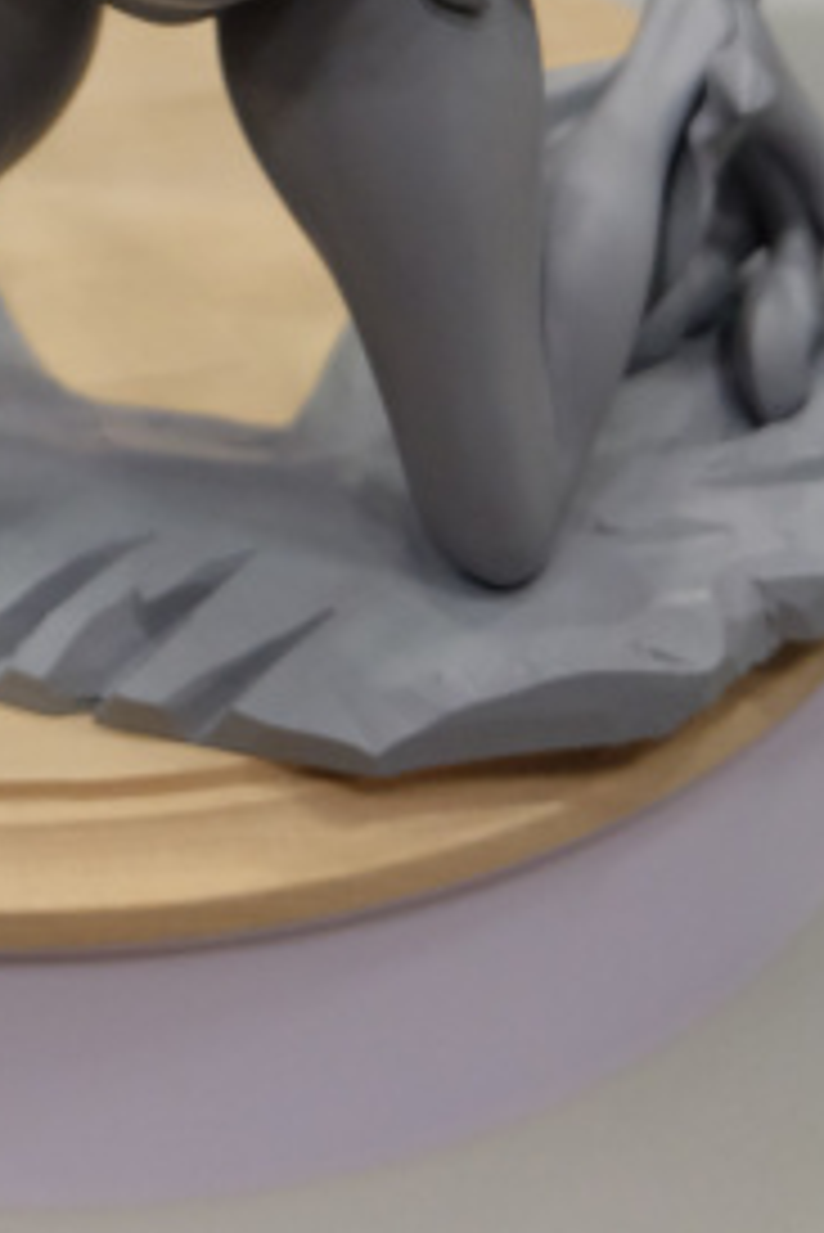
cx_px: -92
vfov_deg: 17.7
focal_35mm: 105
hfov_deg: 12.8
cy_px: -531
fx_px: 3600
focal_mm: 24.3
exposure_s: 1/125
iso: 2000
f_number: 4.2
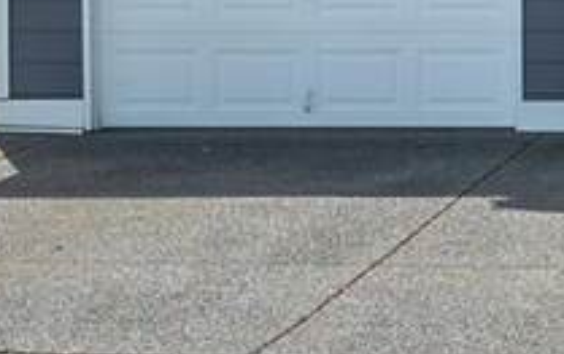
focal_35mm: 150
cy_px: -274
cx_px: 1131
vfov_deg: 8.4
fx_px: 2307
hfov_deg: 12.3
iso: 80
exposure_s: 1/100
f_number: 6.3
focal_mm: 24
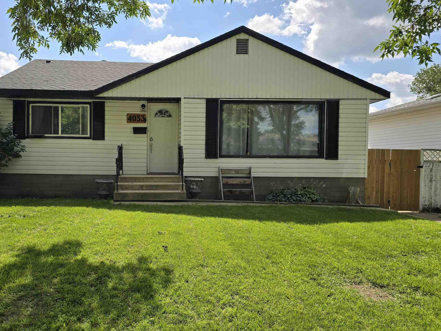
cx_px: 164
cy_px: 167
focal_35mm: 30
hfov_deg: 59.2
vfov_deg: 46.8
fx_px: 382
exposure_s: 1/960
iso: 12
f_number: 1.7
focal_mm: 6.3
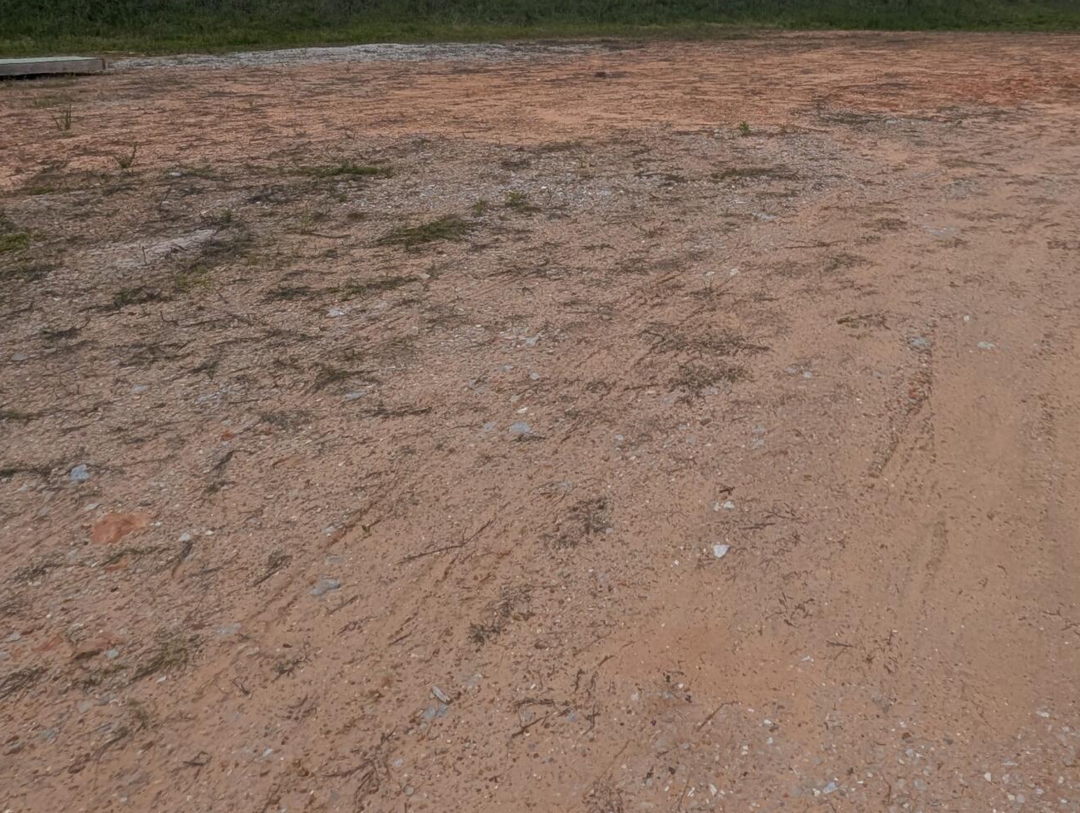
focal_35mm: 30
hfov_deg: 56.8
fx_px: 937
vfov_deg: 44.1
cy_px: 136
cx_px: 815
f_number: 2.2
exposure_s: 1/1942
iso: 47
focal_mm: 1.95
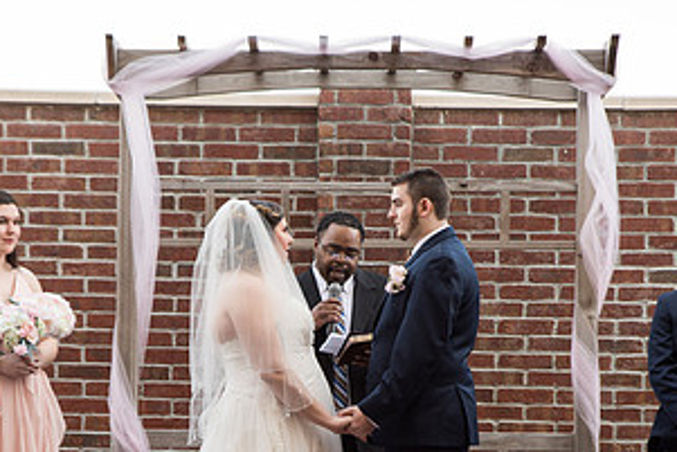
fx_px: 2389
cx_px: 281
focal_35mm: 127
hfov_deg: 16.1
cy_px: 401
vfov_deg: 10.8
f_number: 3.5
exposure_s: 1/200
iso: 125
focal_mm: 66
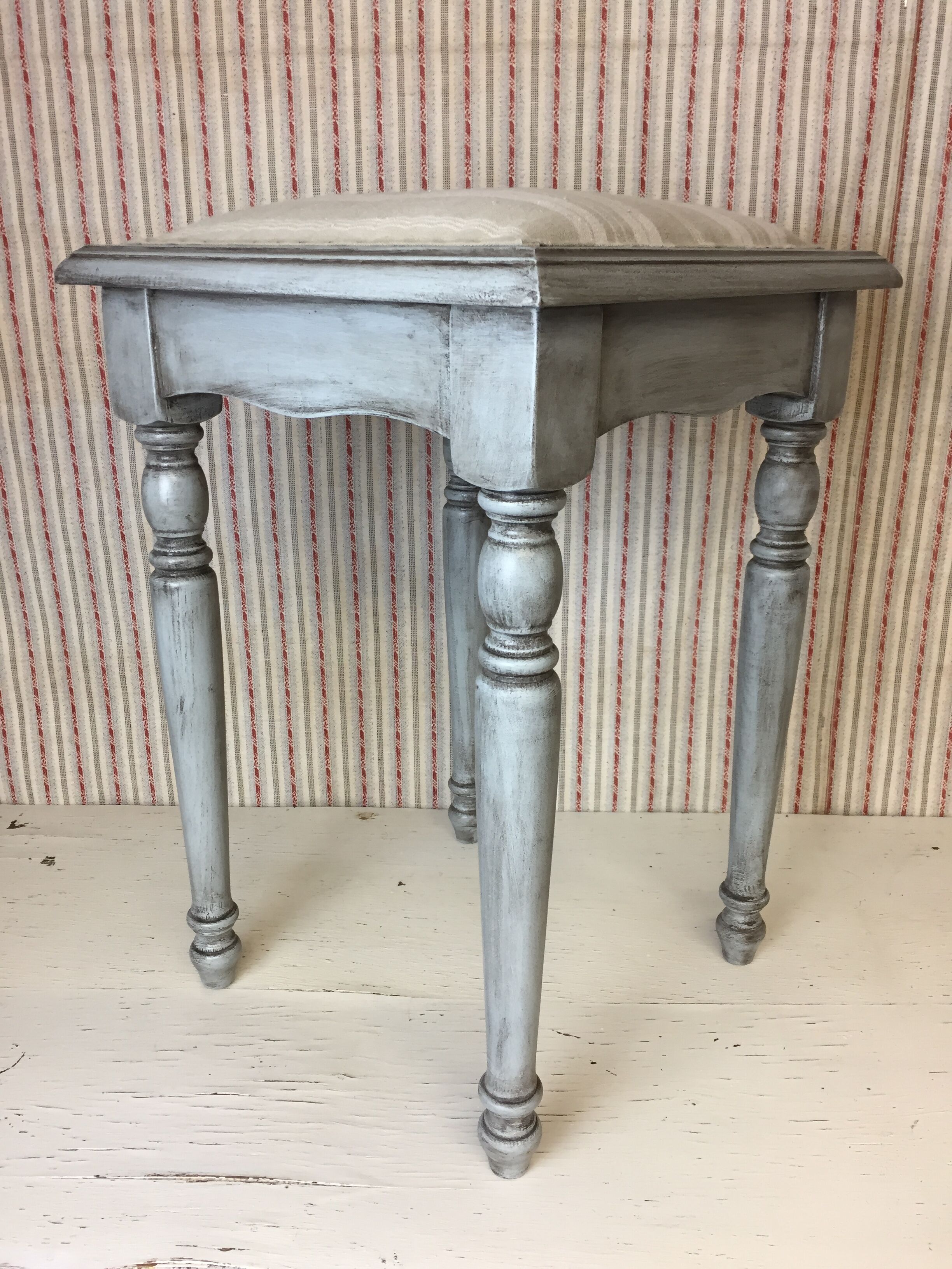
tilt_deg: -18.9
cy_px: 634
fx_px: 1063
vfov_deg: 61.7
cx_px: 476
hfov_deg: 48.2
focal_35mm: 29
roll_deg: +1.7
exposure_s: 1/33
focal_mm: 4.15
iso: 32
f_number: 2.2
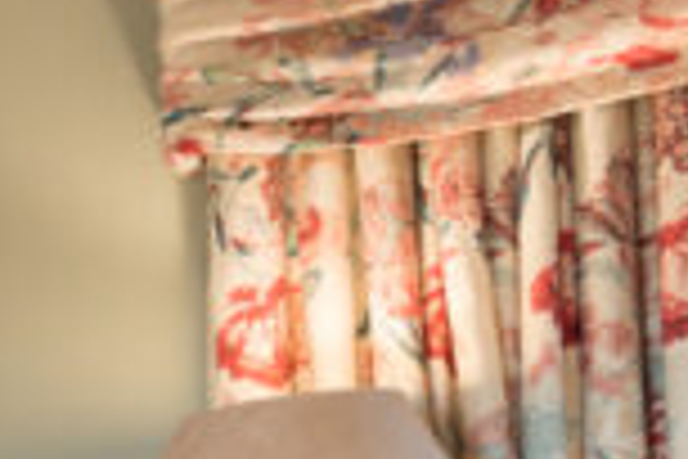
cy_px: 918
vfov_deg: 12.0
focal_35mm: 102
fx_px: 1949
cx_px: -1592
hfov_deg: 10.2
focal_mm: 15
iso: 100
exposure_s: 1.3
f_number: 9
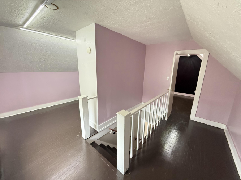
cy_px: 90
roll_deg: -0.6
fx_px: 97
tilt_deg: -13.3
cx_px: 120
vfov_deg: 85.7
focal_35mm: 14
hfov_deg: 102.1
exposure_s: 1/60
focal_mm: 2.22
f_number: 2.2
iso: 500
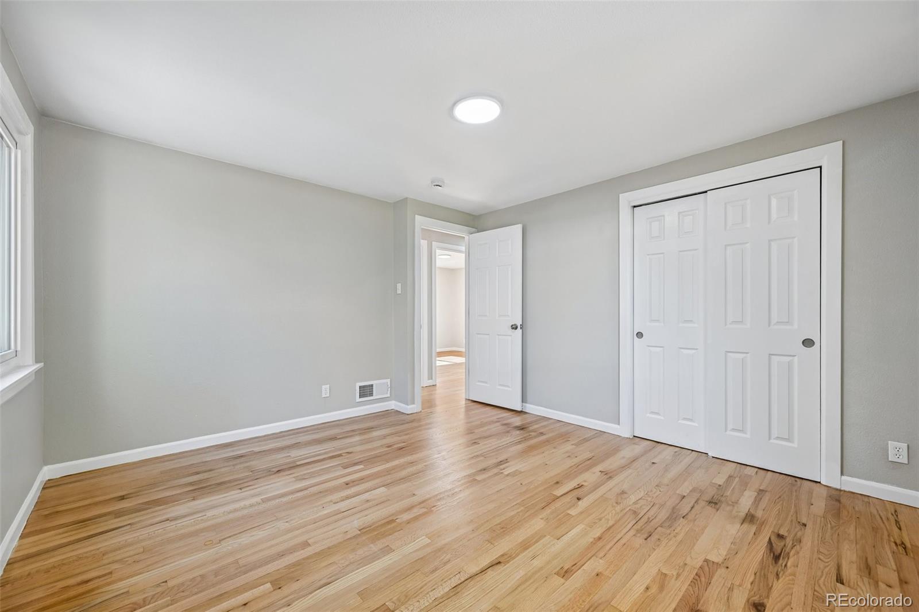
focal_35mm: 14
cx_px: 460
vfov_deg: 81.2
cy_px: 306
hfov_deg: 104.3
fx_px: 357
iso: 200
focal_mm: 14
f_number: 8
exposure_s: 1/15
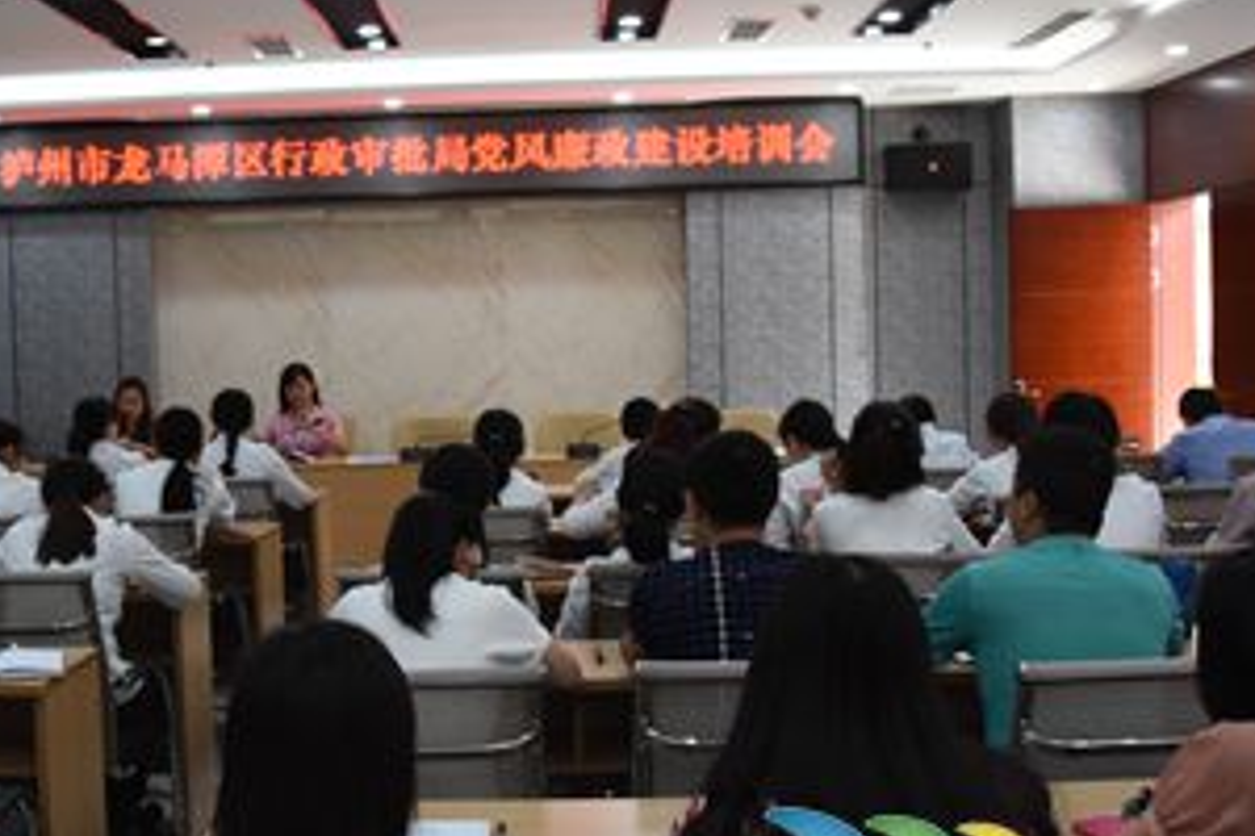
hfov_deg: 43.2
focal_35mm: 45
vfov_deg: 29.9
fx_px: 1569
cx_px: 460
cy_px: 403
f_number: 9
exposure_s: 1/50
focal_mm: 18
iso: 1000
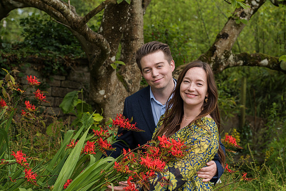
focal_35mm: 105
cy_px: 96
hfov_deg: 19.5
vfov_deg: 13.0
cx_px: 143
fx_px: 834
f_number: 7.1
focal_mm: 105
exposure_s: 1/250
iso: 400
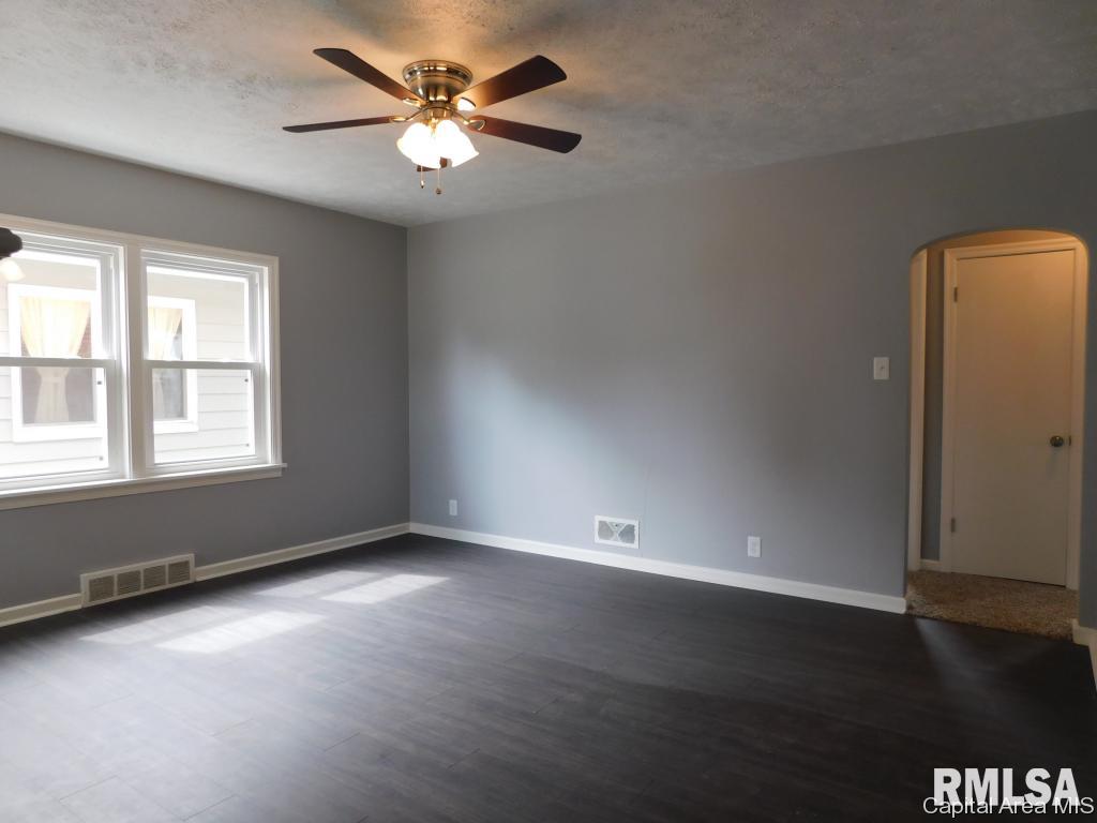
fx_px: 729
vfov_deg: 58.9
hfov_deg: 73.9
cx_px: 548
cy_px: 412
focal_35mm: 23
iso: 125
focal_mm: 4
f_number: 3
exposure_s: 1/30
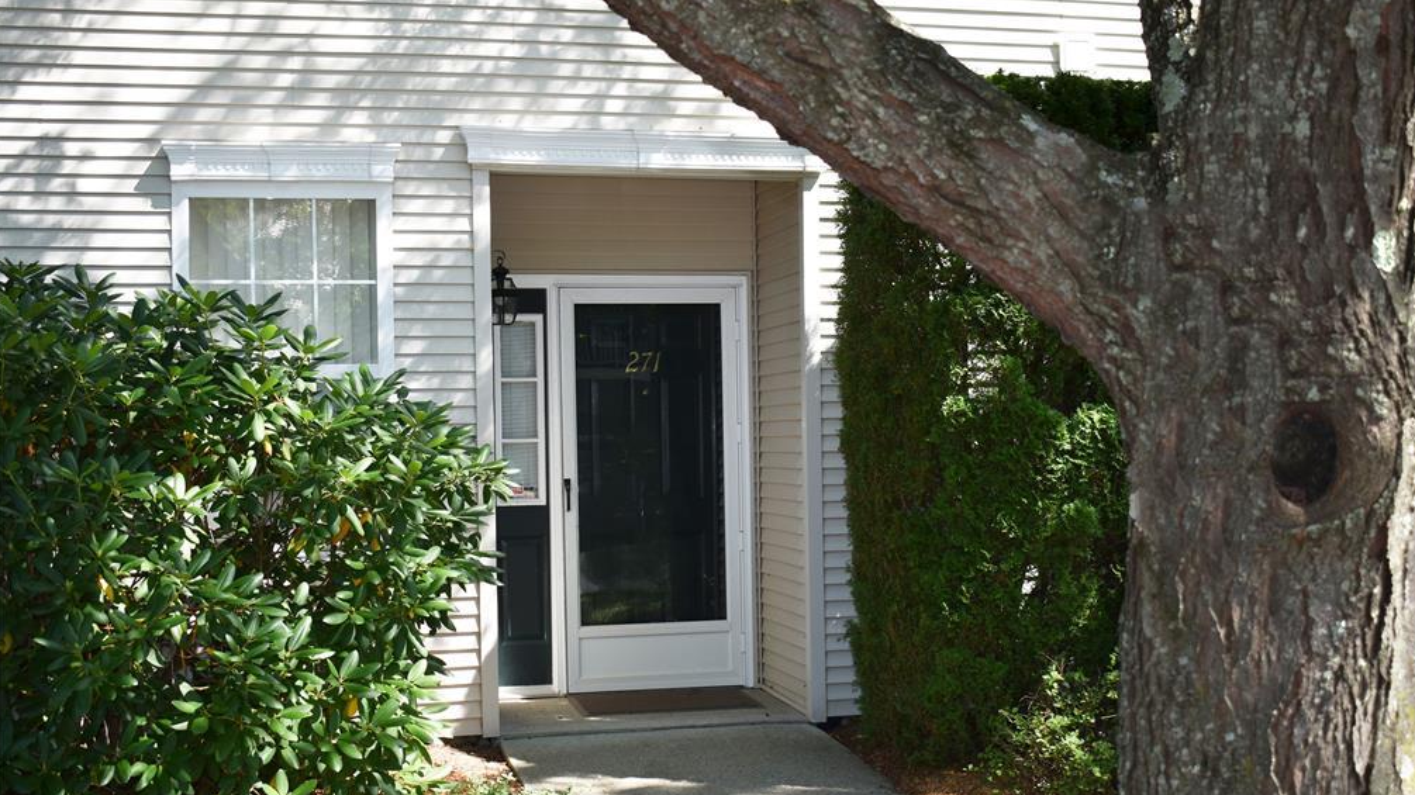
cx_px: 715
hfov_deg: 42.9
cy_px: 469
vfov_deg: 24.9
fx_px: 1801
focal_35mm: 48
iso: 125
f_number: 5
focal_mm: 30
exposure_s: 1/200
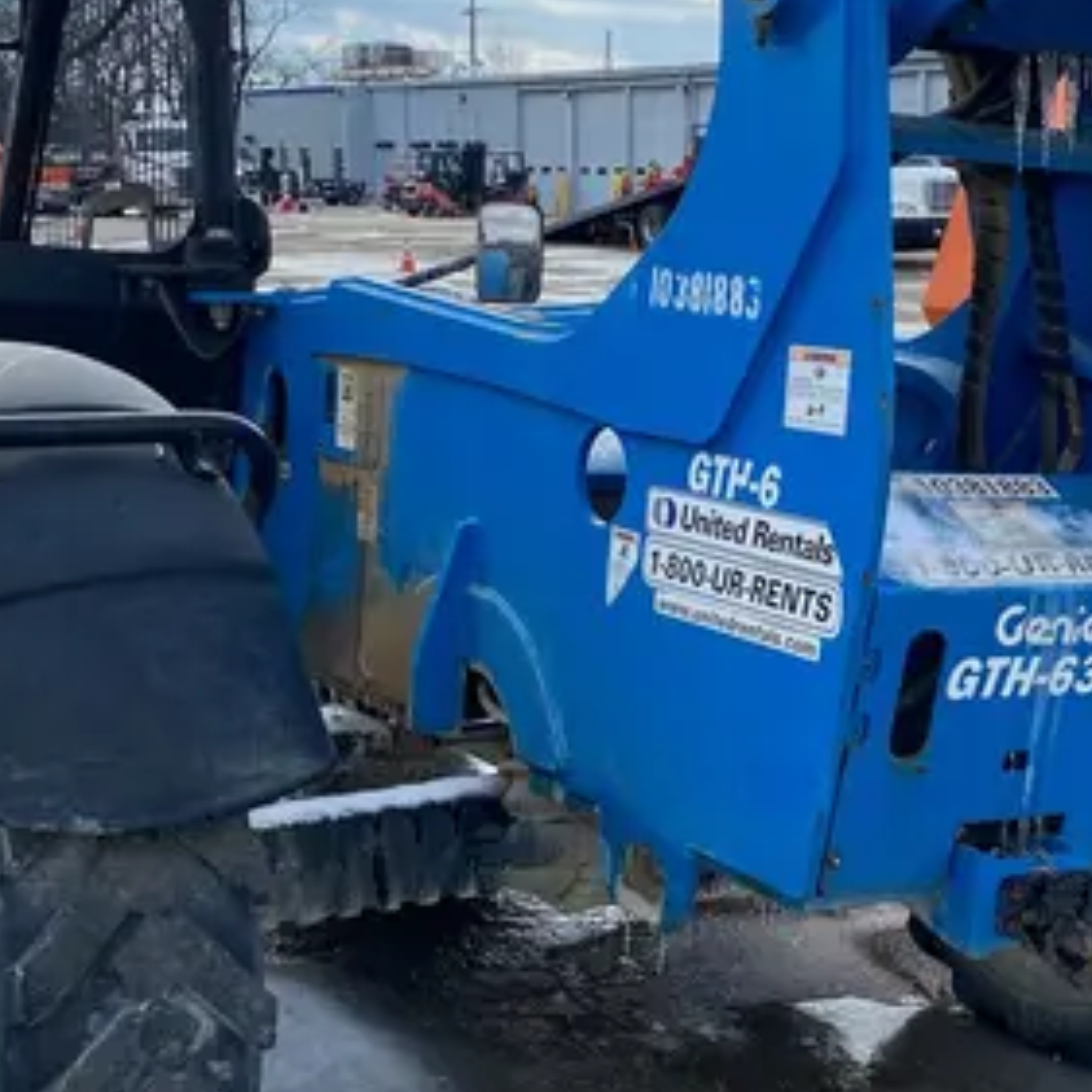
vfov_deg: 28.6
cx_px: 665
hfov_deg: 28.5
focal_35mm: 60
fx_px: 2141
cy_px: 589
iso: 32
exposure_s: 1/1701
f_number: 1.8
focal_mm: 4.25
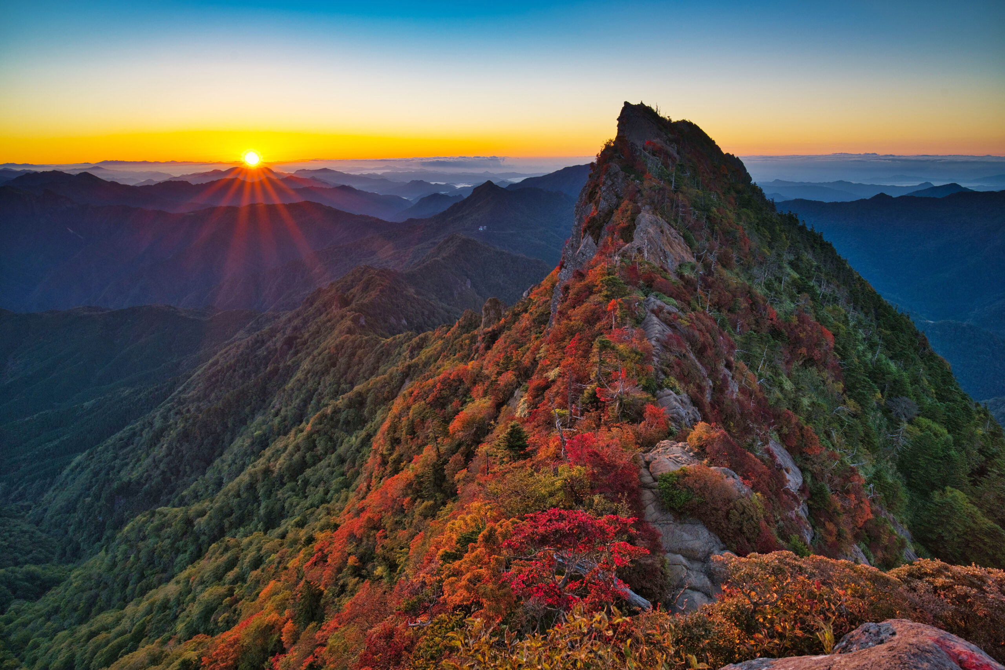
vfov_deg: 61.9
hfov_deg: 84.0
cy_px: 335
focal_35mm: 20
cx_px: 502
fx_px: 558
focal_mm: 20
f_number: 8
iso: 64
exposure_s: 1/10
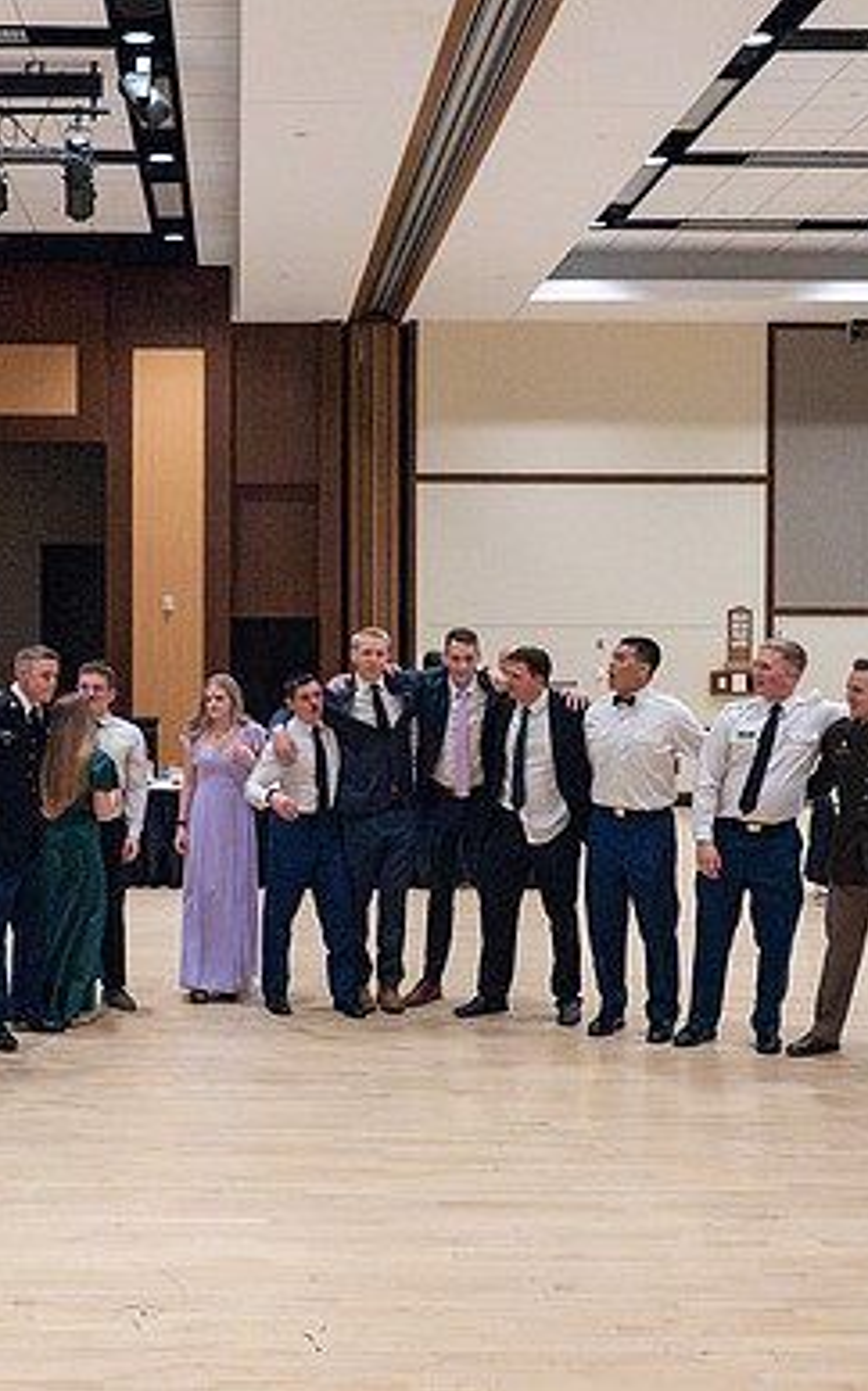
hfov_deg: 29.5
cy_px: 668
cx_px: 263
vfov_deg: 46.2
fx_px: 1630
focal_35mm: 43
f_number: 3.5
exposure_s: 1/400
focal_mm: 24
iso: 20000
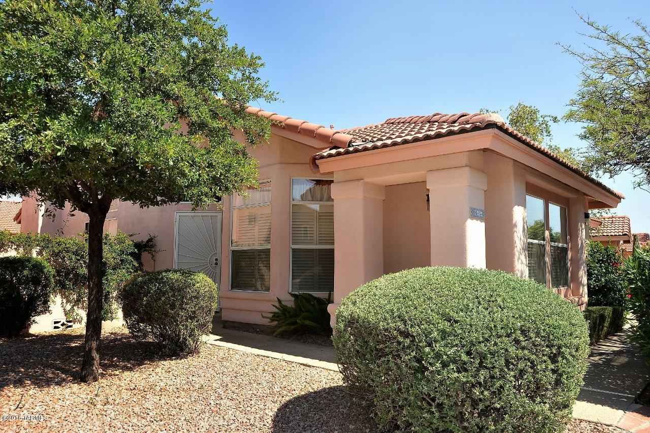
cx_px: 325
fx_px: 505
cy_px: 216
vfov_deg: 46.4
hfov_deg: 65.5
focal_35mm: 28
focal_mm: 28
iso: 800
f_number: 14
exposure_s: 1/320
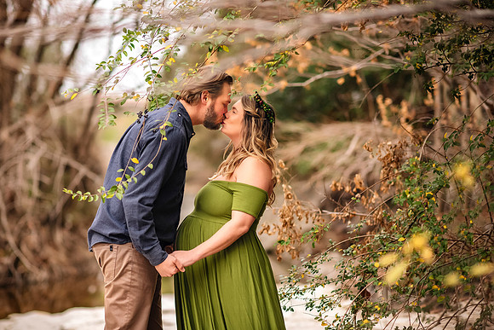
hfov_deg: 23.9
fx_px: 1167
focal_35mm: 85
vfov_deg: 16.1
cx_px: 247
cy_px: 165
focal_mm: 85
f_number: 2
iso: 500
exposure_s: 1/640
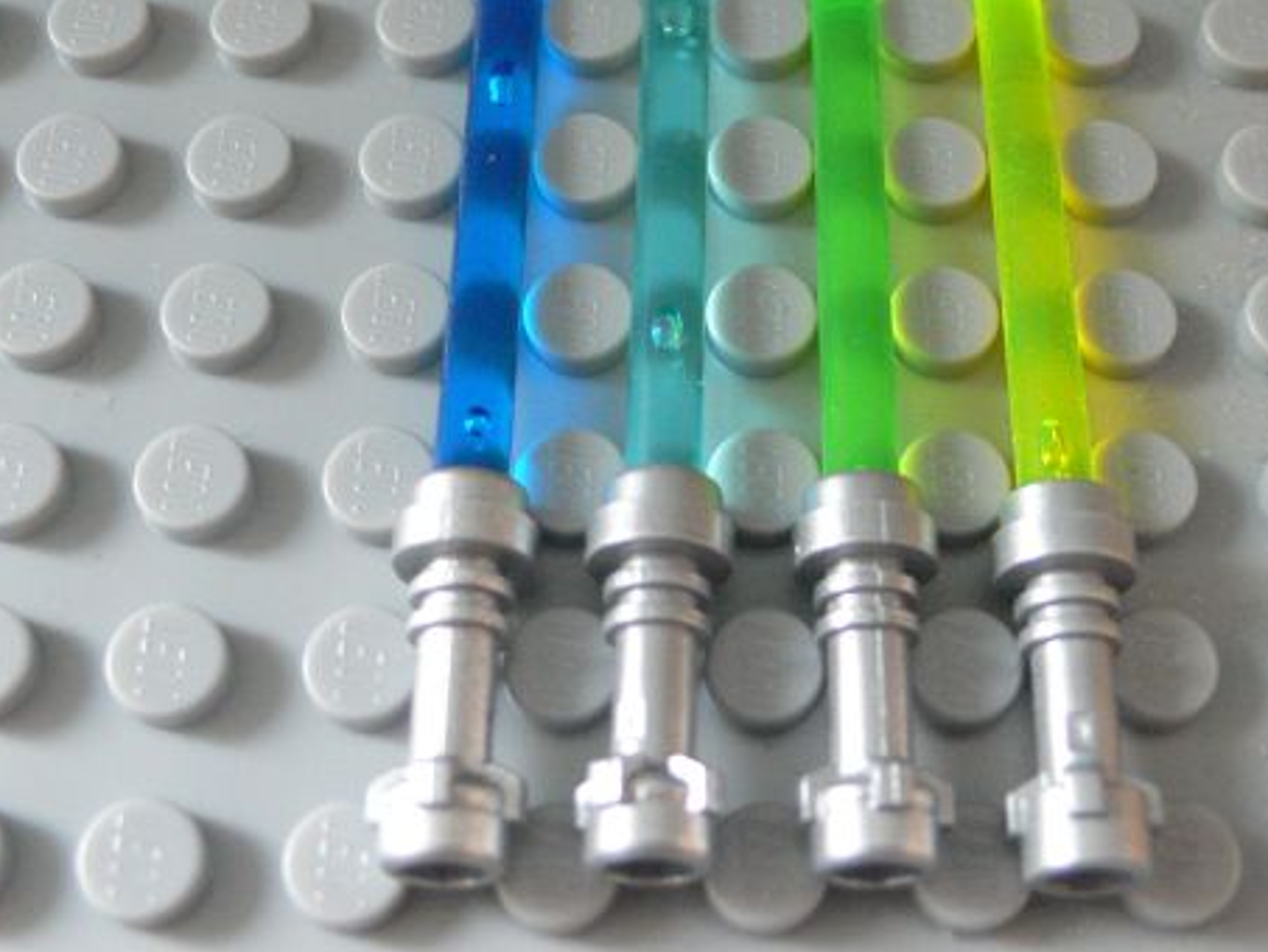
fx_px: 1759
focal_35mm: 48
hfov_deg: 39.3
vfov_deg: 30.1
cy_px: 353
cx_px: 817
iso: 200
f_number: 2.8
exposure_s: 1/13
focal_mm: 6.3
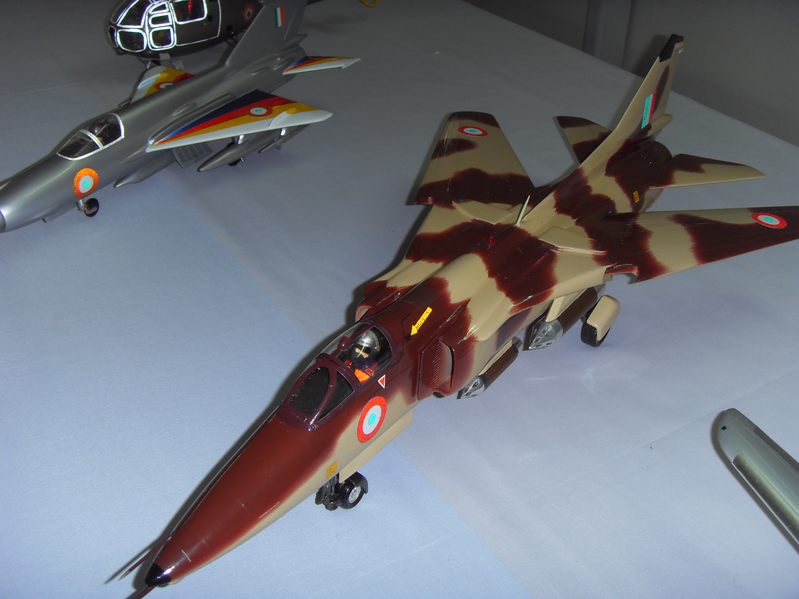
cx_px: 400
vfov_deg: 36.8
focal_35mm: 39
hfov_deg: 47.9
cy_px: 300
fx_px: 900
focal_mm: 6.6
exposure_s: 1/45
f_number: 3.5
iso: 100
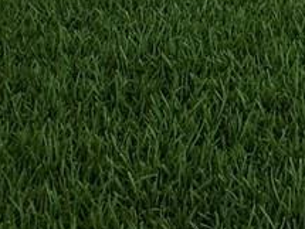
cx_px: 623
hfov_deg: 15.1
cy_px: -409
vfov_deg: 10.8
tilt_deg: +5.4
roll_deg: -0.3
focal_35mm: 104
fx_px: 918
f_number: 2.2
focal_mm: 2.22
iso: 40
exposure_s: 1/2257
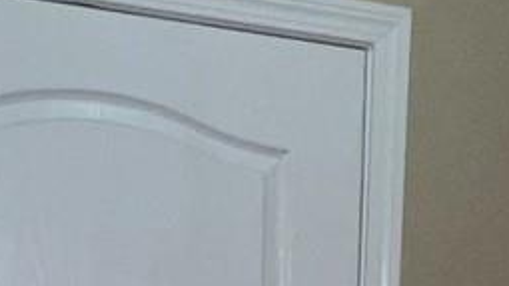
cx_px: 499
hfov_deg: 23.1
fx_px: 1200
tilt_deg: -14.3
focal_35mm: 89
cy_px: 628
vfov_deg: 11.7
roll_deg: -2.5
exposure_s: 1/60
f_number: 1.8
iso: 100
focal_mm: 1.57
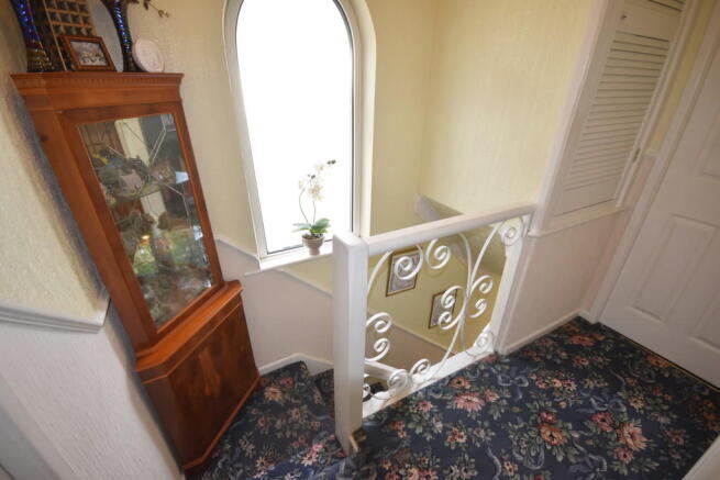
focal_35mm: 15
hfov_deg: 100.4
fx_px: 300
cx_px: 360
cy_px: 240
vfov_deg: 77.4
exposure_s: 1/200
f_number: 4
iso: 800
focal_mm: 10
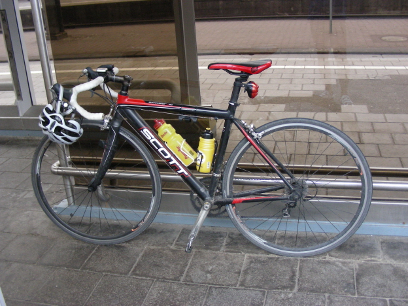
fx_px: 460
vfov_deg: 36.8
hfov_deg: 47.9
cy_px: 150
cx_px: 205
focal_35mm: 39
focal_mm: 6.3
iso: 200
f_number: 3.5
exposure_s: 1/25.4
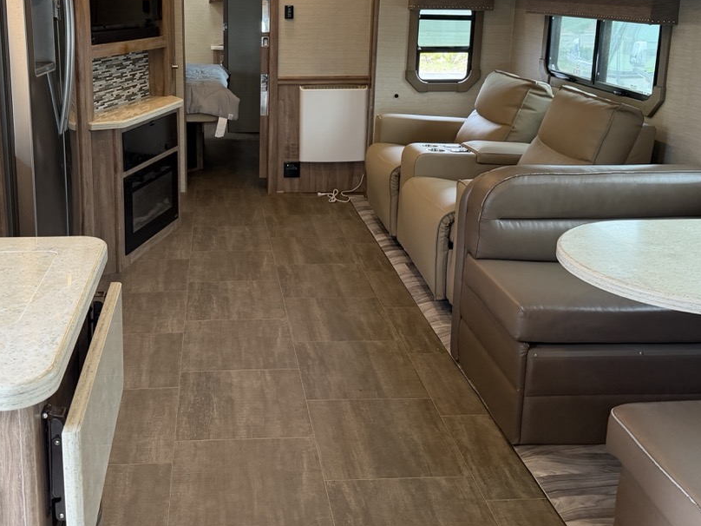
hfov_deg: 48.6
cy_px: 147
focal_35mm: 38
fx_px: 770
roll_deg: -2.3
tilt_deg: -10.5
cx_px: 273
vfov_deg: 37.0
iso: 200
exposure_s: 1/63
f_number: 1.78
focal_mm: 6.76
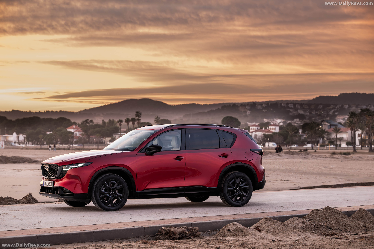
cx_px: 187
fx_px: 956
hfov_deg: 22.1
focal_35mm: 92
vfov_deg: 14.9
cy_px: 124
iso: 1250
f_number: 4.5
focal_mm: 92
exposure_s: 1/25
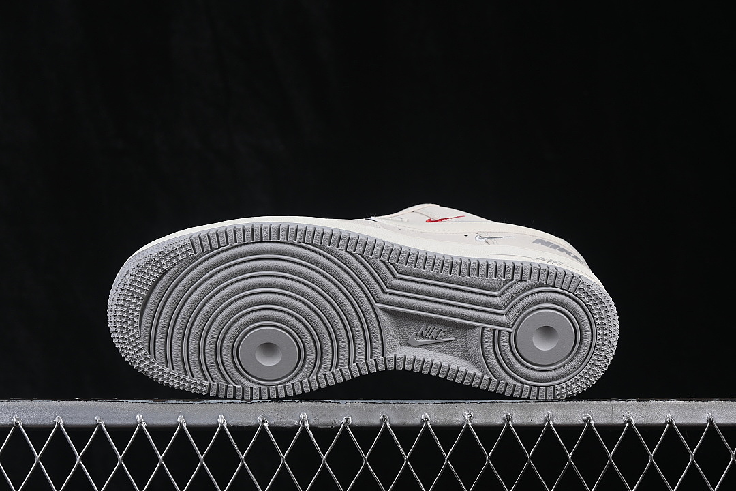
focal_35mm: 75
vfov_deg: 18.2
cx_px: 368
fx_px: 1533
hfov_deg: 27.0
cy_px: 246
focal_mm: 50
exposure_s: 1/80
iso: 160
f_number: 8
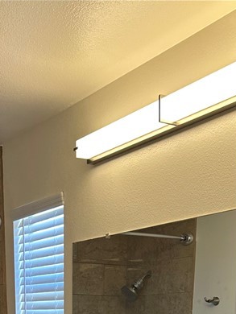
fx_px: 572
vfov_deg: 26.1
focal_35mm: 63
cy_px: 411
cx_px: 77
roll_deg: -0.7
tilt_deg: -9.2
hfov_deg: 23.2
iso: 80
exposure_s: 1/120
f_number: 1.78
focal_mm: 6.86
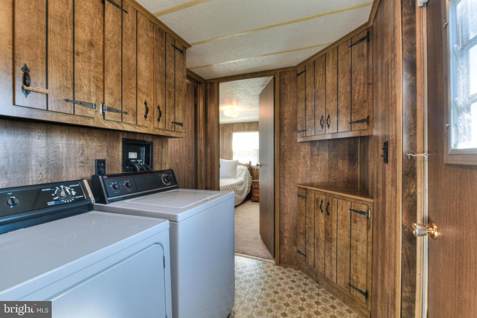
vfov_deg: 70.5
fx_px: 225
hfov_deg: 93.3
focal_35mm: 17
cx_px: 238
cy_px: 159
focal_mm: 17
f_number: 22
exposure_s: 1.6
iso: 100
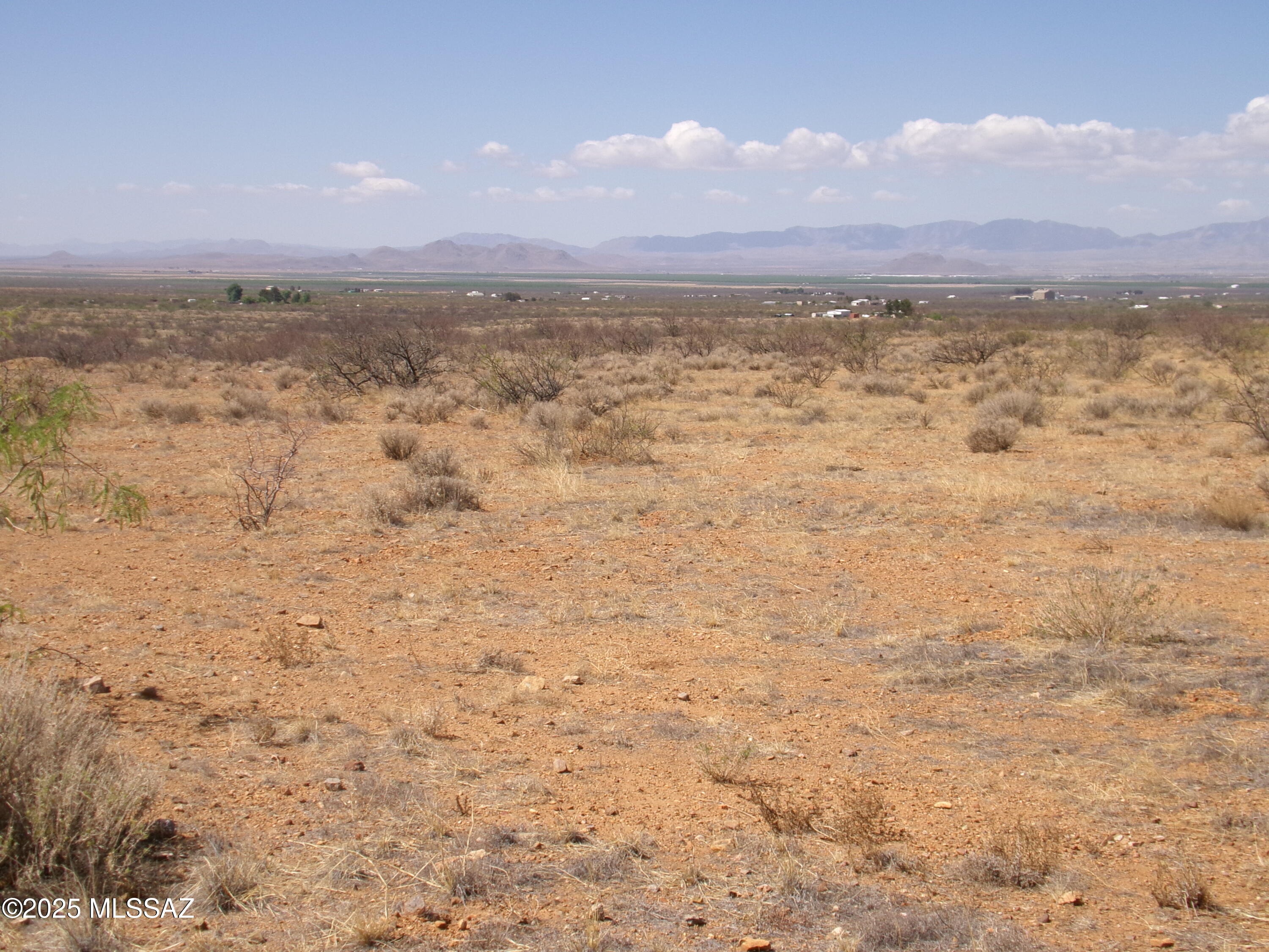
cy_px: 476
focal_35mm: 58
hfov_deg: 33.2
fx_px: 2126
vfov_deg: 25.2
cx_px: 634
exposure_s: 1/85
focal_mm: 10.3
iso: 100
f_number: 13.18
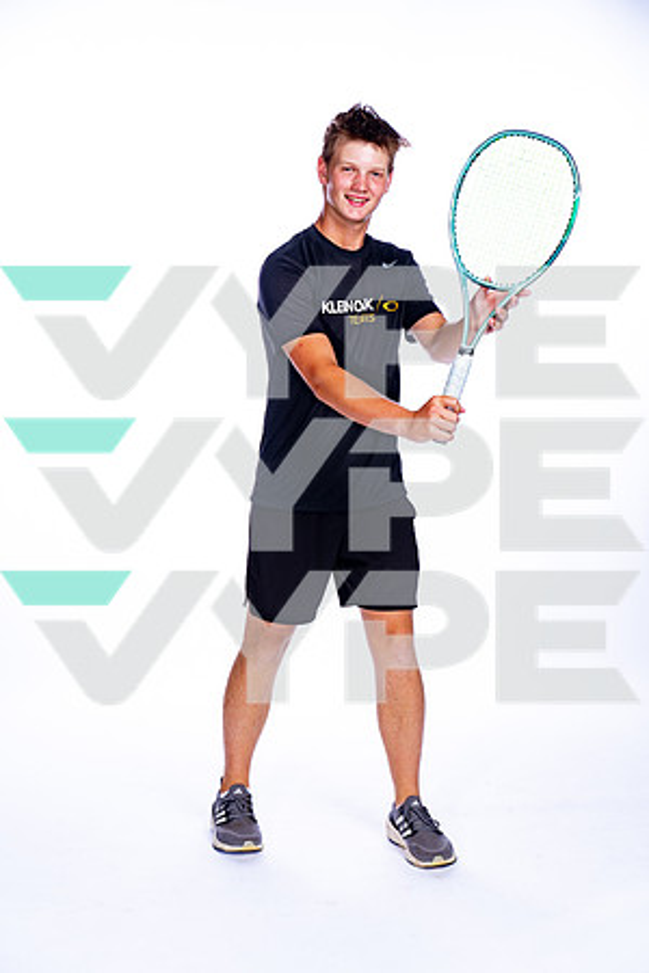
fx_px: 1703
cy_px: 486
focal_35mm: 63
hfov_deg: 21.6
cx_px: 324
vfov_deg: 31.9
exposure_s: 1/250
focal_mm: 63
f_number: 5.6
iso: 100
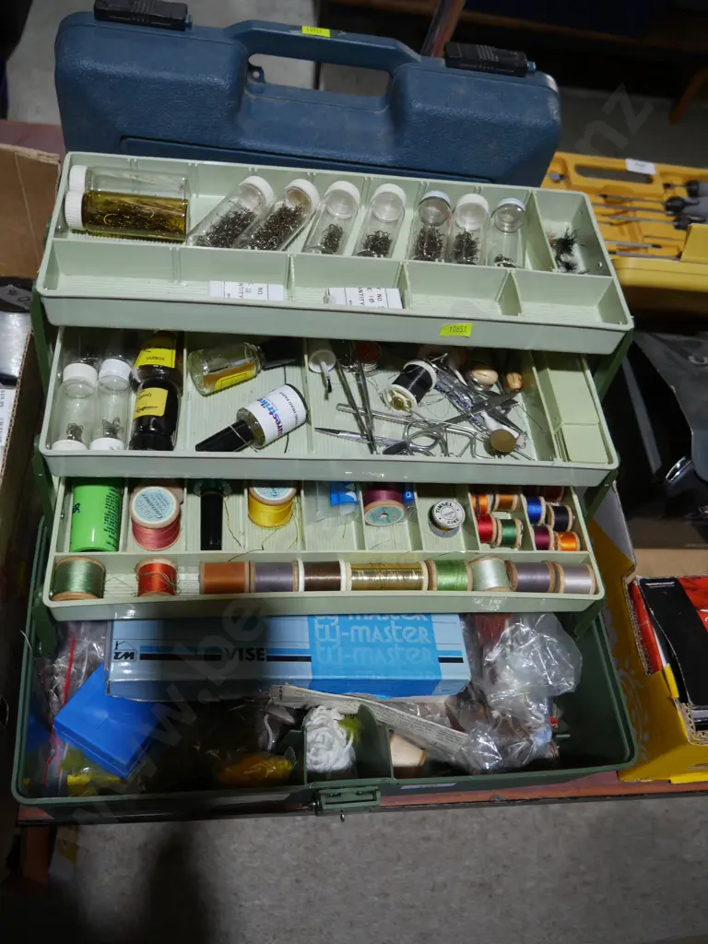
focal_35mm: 28
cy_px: 472
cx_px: 354
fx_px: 764
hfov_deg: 49.7
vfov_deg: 63.4
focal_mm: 14
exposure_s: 1/80
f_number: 3.5
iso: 200
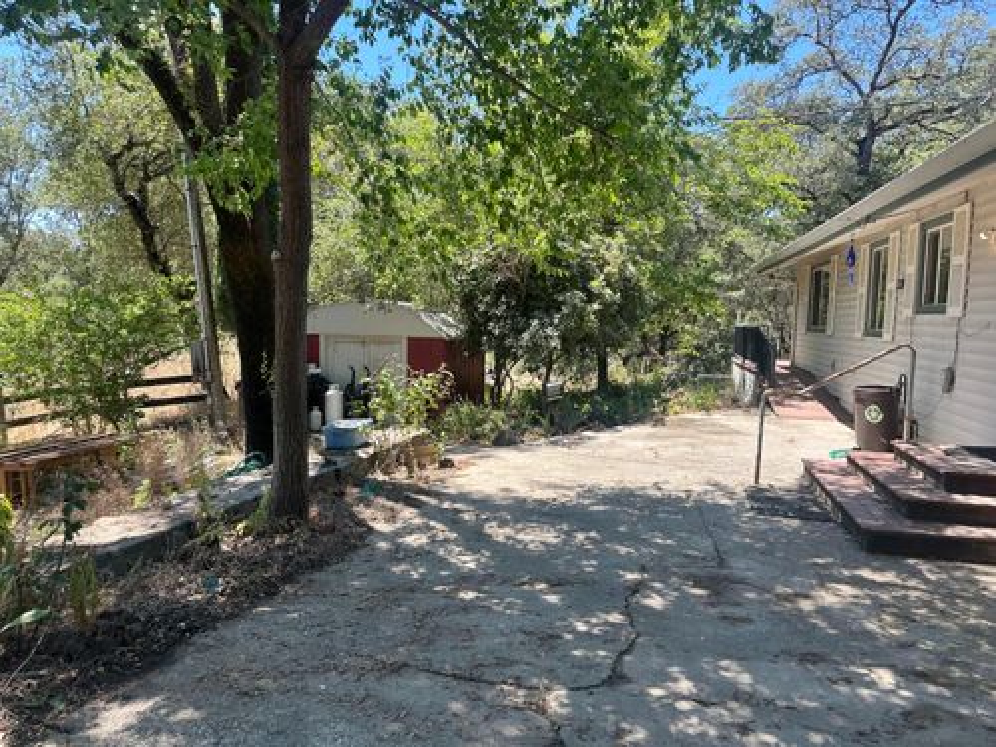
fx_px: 691
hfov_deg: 71.6
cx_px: 498
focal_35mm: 24
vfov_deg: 56.8
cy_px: 374
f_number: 1.78
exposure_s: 1/829
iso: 80
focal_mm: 6.86
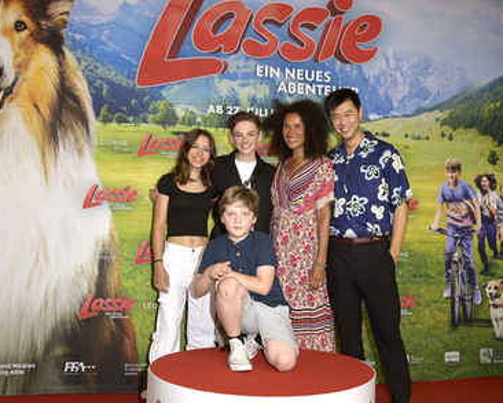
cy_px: 205
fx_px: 551
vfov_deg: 40.1
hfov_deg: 49.1
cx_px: 238
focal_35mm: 37
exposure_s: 1/250
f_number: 5.6
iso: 640
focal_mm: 32
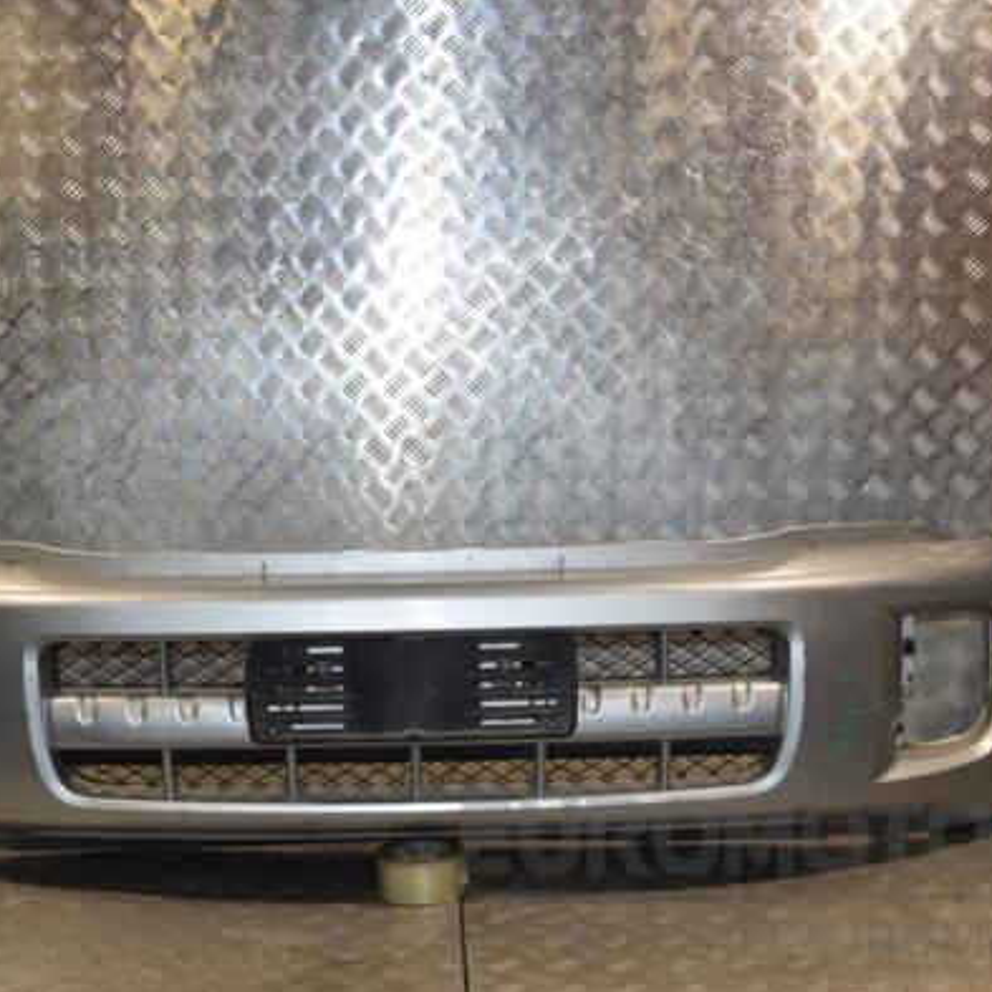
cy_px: 500
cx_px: 414
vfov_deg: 34.9
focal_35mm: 49
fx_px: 1577
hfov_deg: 34.8
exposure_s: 1/200
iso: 800
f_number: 7.1
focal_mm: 25
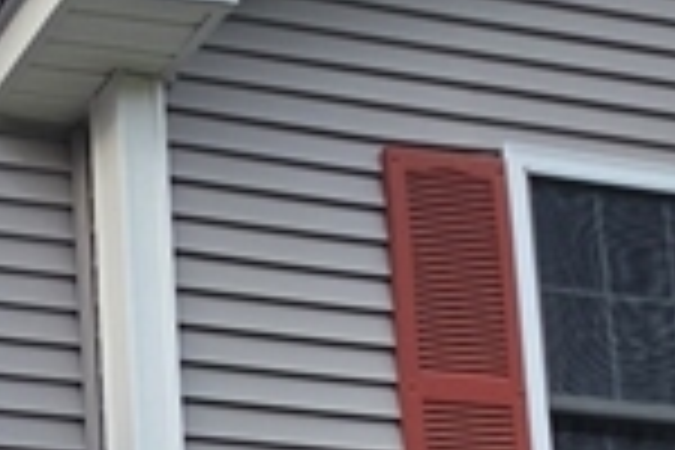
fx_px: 1294
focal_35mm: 69
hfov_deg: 23.2
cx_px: -351
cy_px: 824
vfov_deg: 16.4
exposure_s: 1/120
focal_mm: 2.2
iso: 25
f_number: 1.9
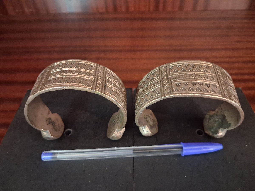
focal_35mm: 27
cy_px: 96
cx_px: 128
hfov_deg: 65.3
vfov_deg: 51.4
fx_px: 199
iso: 1000
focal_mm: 4
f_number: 1.8
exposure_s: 1/20
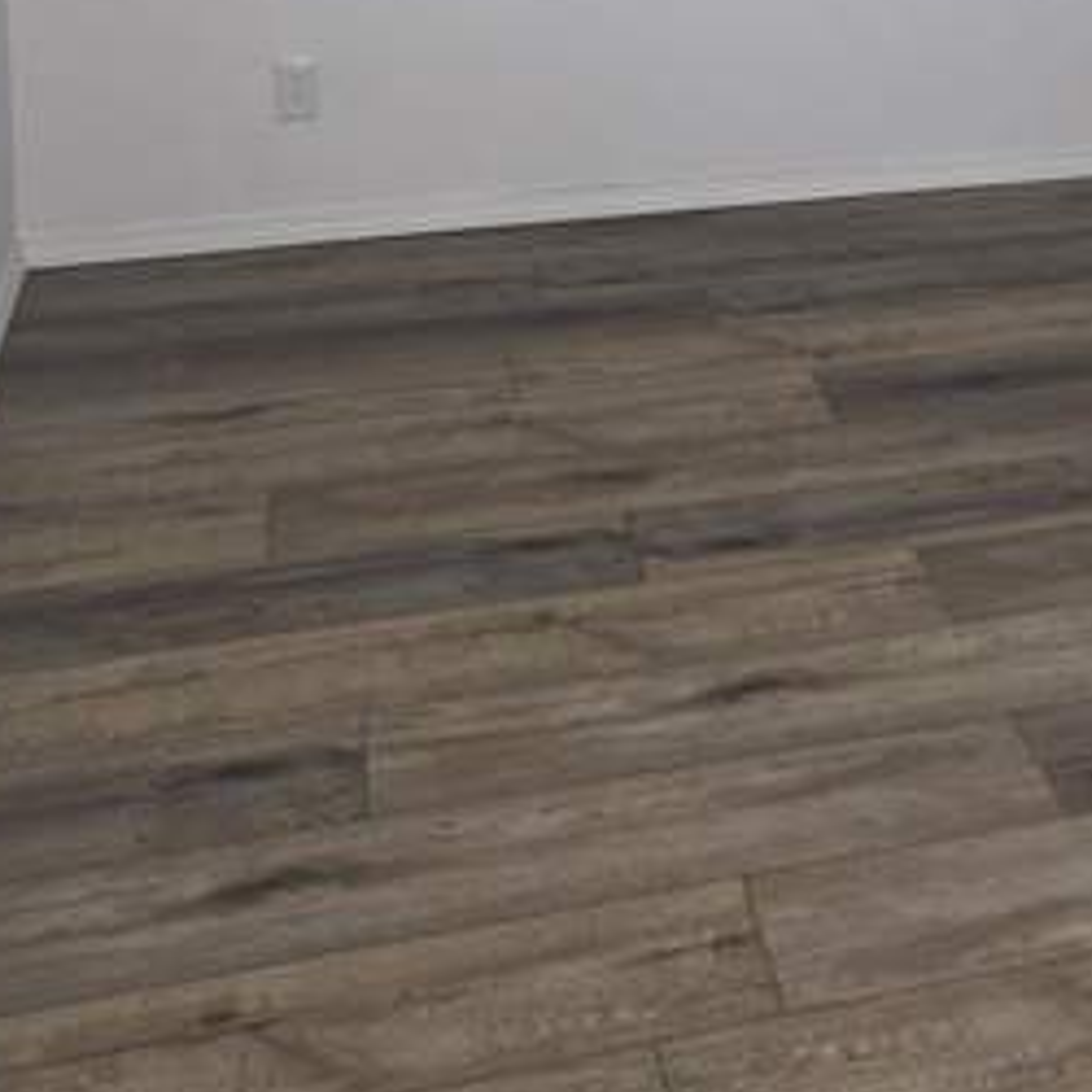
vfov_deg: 28.6
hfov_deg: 32.0
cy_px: -205
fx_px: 1856
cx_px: 847
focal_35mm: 52
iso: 125
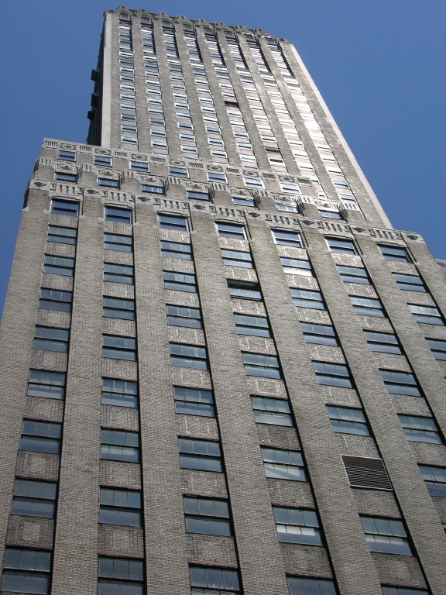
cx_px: 223
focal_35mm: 74
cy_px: 298
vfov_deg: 26.3
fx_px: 1271
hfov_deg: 19.9
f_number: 7.5
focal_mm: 18.8
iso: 50
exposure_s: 1/347
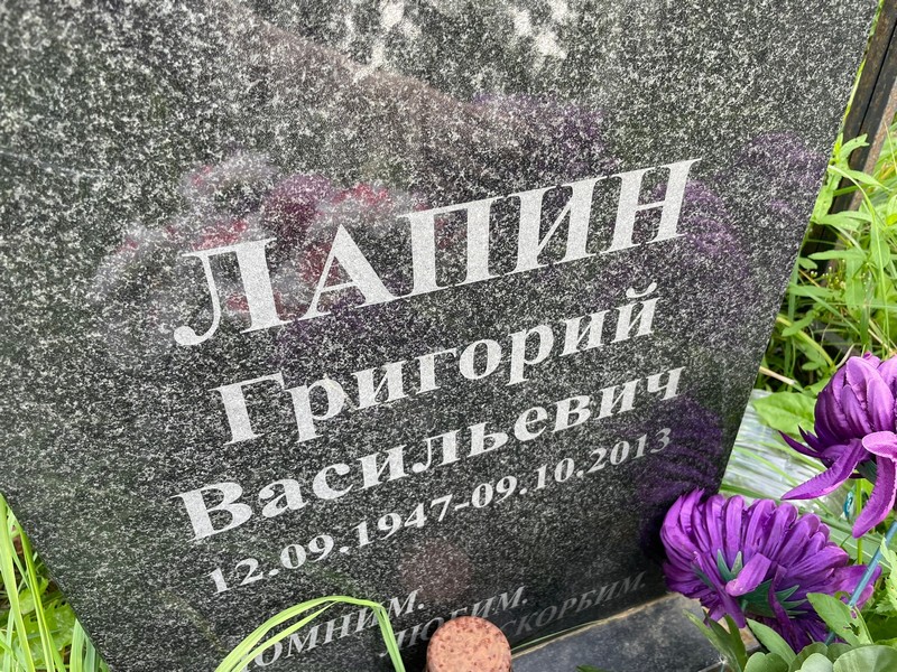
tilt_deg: -40.2
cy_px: 336
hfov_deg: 67.3
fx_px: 674
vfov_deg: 53.1
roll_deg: +4.3
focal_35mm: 26
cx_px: 448
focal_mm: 4.2
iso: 32
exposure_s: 1/264
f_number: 1.6
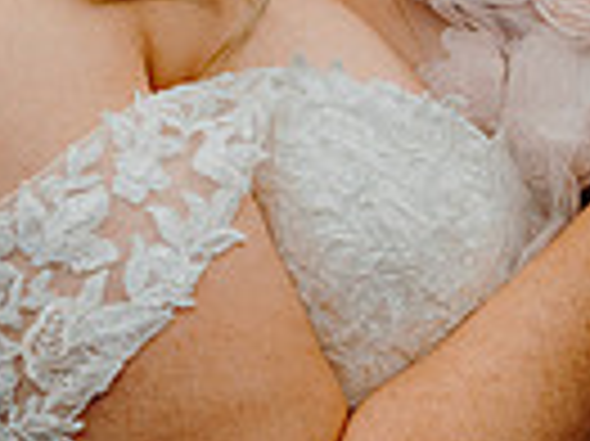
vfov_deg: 7.2
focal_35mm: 205
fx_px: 3491
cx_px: 640
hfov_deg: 9.6
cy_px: -142
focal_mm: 48
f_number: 5
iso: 2500
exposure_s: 1/160
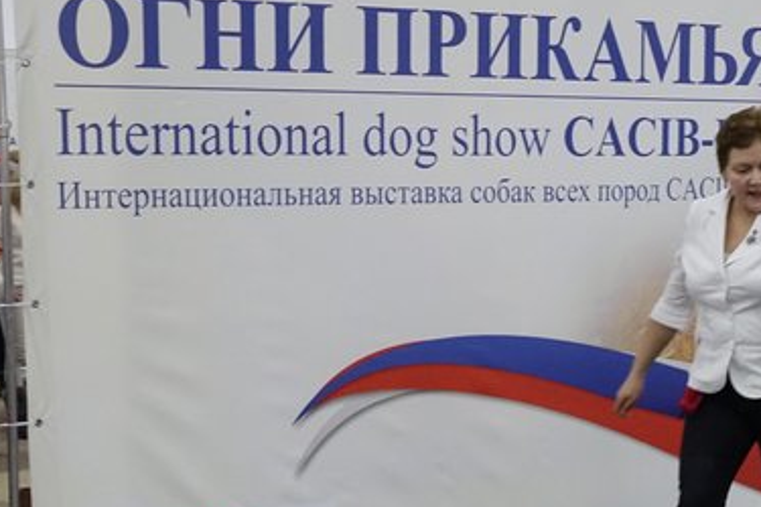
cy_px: 419
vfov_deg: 12.1
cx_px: 749
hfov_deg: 17.7
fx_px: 2389
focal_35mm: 113
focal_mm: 19.37
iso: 1600
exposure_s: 1/125
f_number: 2.8
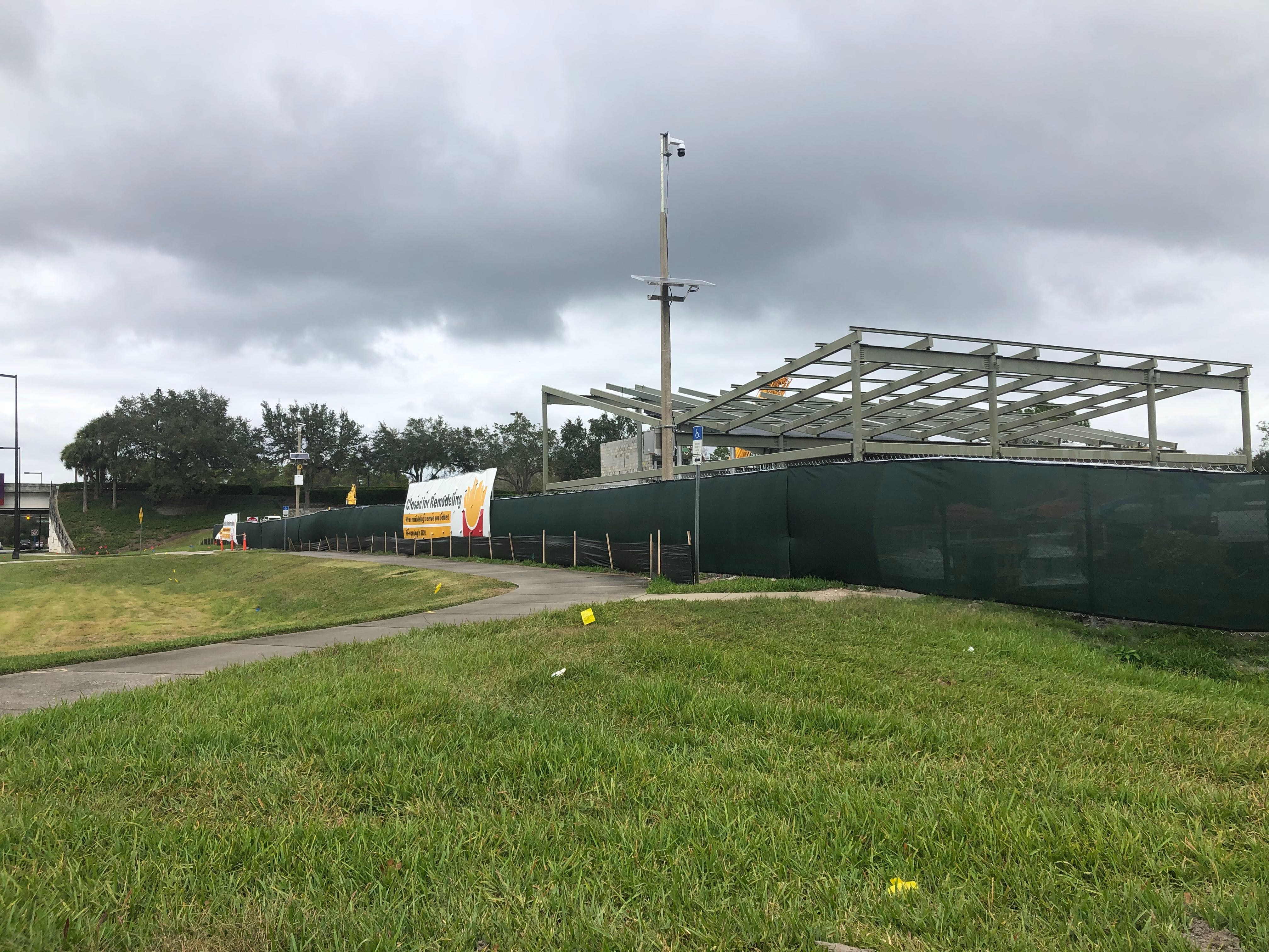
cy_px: 476
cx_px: 634
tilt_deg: +1.8
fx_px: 1026
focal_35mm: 28
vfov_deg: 49.7
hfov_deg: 63.4
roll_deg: -1.0
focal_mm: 3.99
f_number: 1.8
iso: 20
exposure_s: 1/787
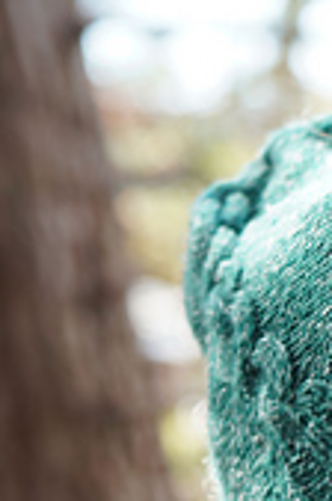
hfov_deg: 6.1
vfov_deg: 9.1
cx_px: 455
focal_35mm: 224
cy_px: 652
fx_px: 3111
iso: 125
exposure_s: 1/60
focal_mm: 59
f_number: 4.5
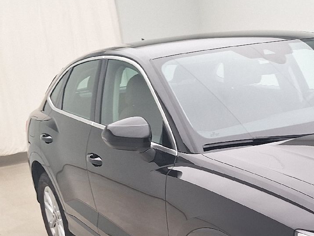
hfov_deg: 30.6
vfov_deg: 22.5
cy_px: 248
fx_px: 562
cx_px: 239
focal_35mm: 62
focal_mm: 5.54
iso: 50
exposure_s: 1/100
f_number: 1.8
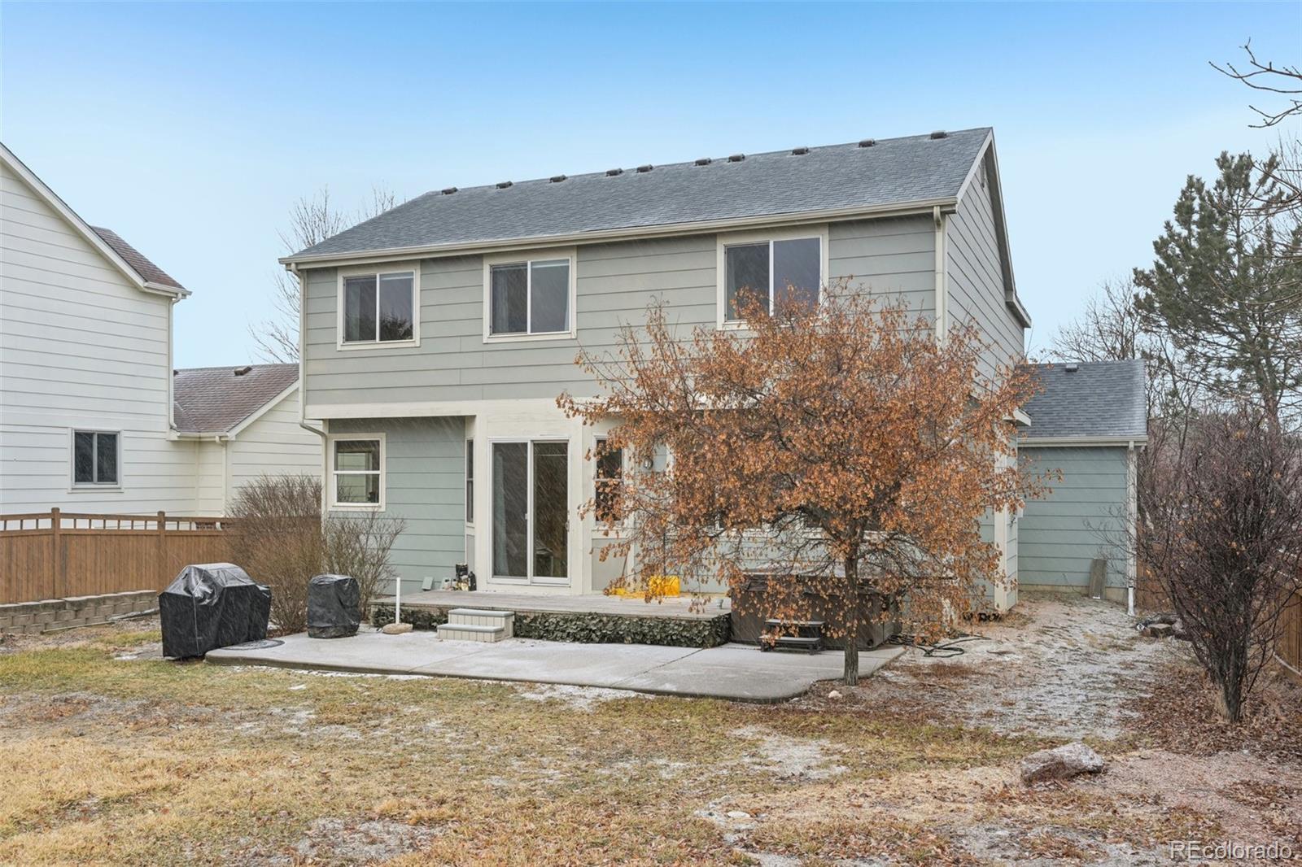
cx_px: 651
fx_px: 1085
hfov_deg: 61.9
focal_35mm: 30
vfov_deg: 43.6
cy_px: 434
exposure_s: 1/40
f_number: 8
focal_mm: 30
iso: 100
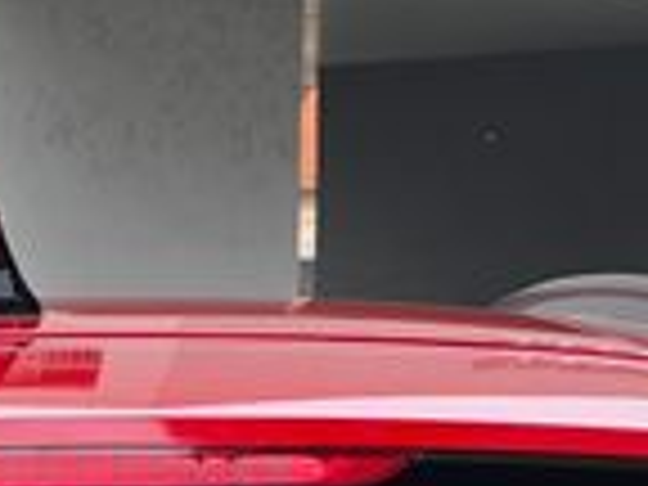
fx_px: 3051
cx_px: -68
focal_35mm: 163
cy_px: 1310
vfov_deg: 8.1
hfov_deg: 11.9
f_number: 1.7
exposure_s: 1/330
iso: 12
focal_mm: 6.3
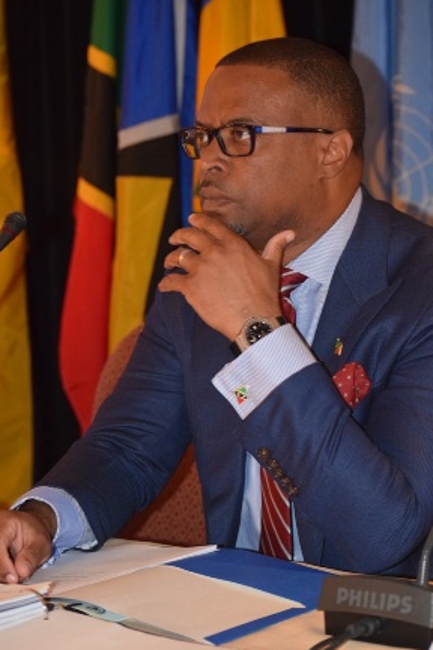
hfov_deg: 16.0
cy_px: 319
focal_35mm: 86
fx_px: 1543
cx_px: 223
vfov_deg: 23.8
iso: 3200
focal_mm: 55
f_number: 4
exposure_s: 1/60
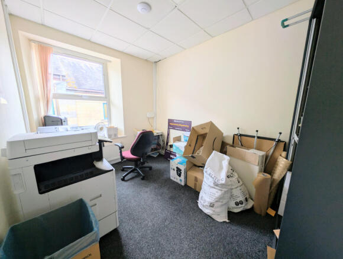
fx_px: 119
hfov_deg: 110.4
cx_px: 172
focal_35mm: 12
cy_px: 130
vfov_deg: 94.7
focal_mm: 2.23
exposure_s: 1/77.6
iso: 33
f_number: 1.95
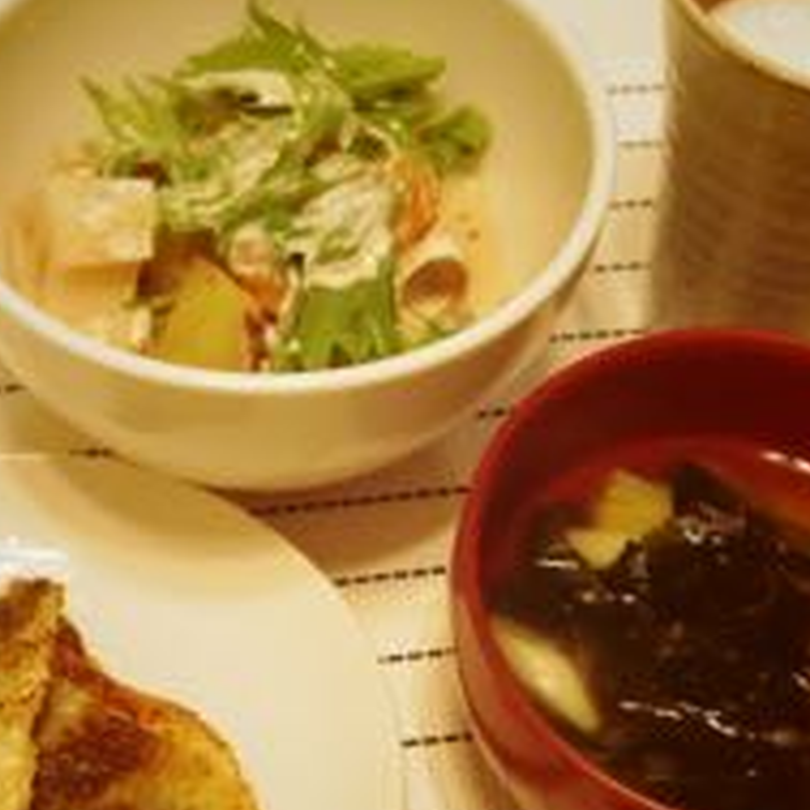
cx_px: 407
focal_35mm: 77
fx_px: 2038
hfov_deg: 22.5
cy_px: 482
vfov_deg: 22.4
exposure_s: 1/160
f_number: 2.5
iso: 1600
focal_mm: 8.5
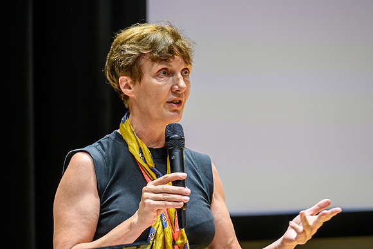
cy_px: 124
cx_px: 186
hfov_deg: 9.0
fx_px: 2373
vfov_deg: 6.0
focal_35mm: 229
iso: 1100
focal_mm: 150
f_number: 2.8
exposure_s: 1/250
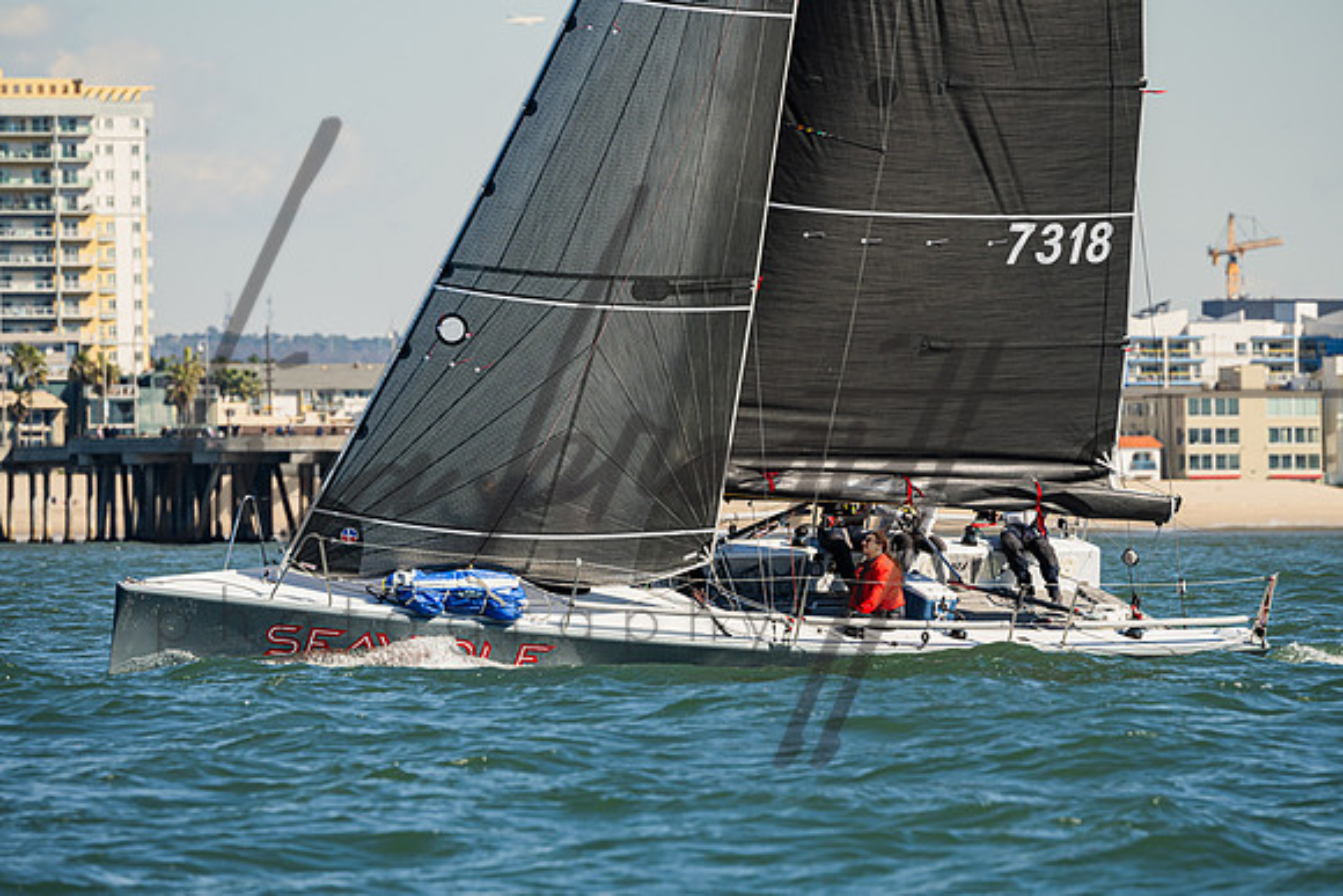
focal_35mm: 406
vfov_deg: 3.4
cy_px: 448
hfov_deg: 5.1
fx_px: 15159
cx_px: 672
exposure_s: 1/1600
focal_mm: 400
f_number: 9
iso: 400
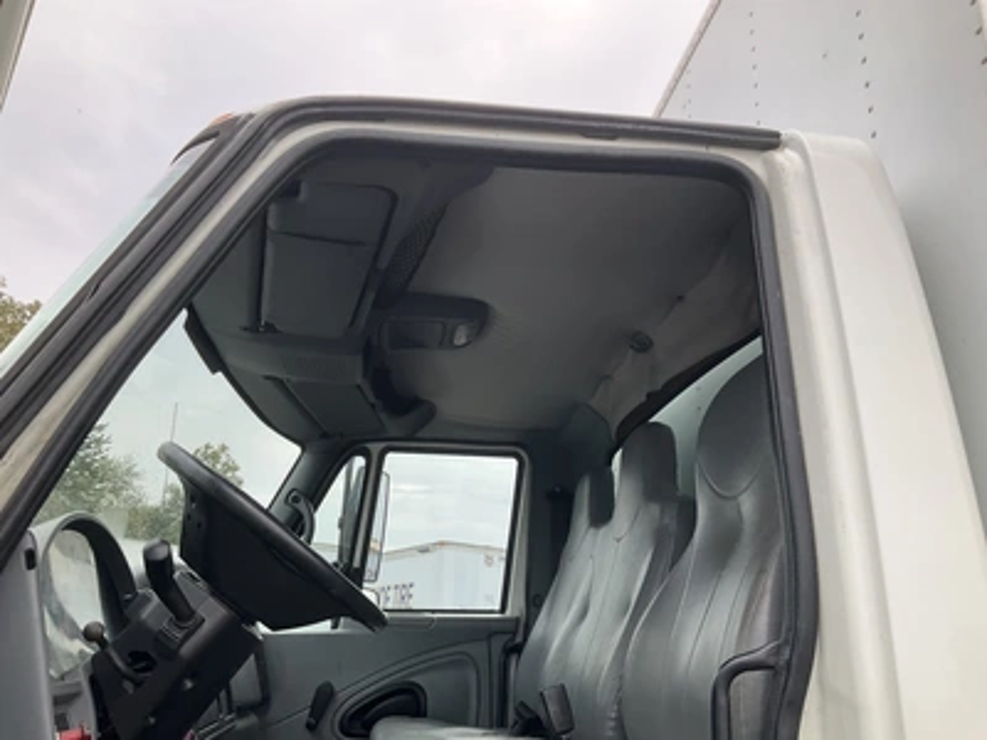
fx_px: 827
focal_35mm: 29
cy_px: 370
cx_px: 494
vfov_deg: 48.2
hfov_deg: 61.7
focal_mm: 3
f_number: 1.8
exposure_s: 1/335
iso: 25
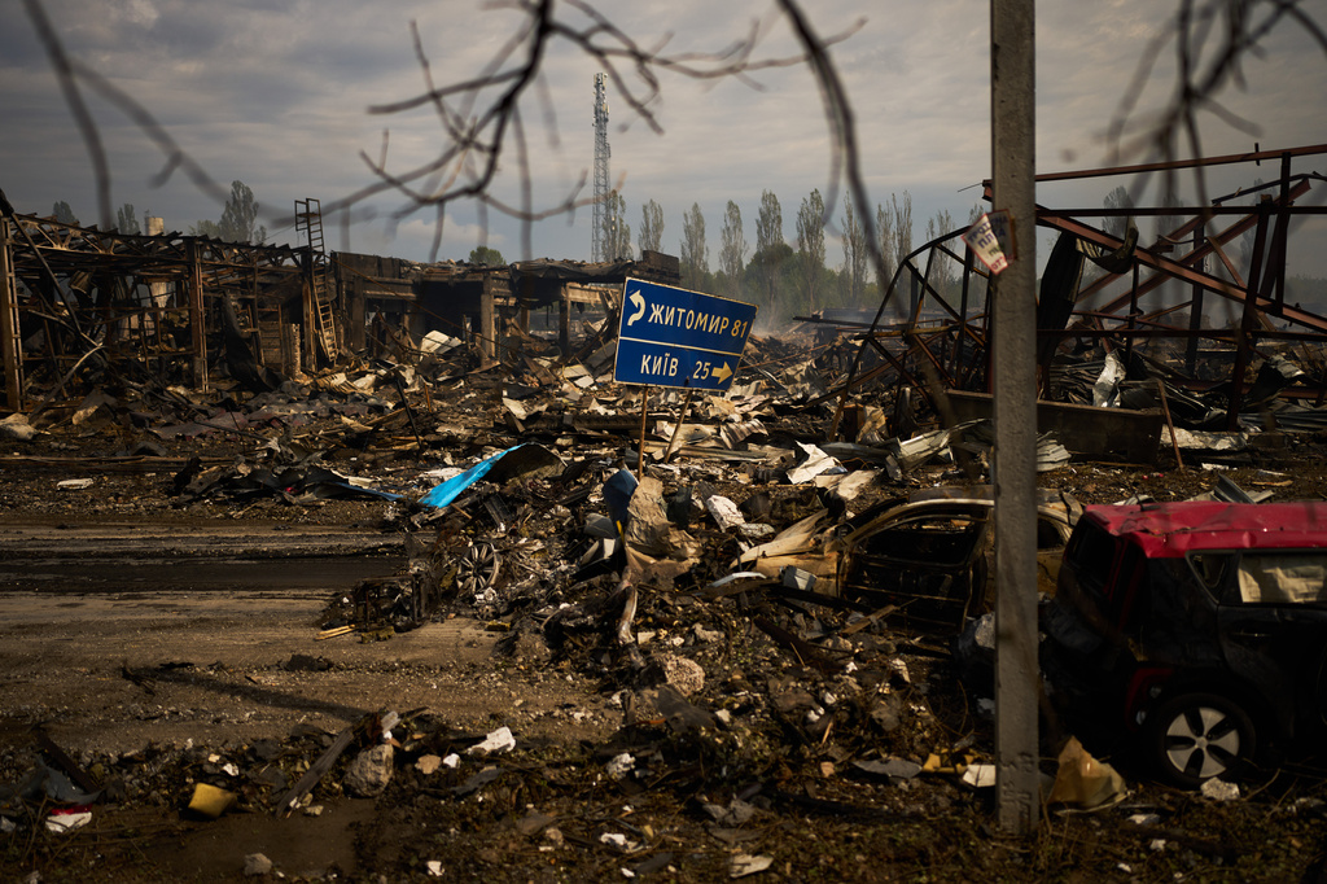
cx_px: 664
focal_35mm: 35
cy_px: 442
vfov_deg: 37.8
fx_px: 1290
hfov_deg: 54.4
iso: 100
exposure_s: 1/20000
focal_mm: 35
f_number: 1.4
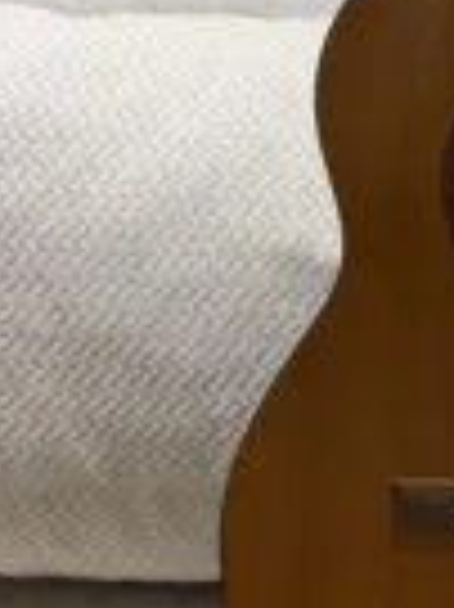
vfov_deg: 23.7
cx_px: 580
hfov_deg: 17.9
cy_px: -68
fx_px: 1349
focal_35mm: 77
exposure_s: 1/50
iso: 100
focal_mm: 5.7
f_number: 1.5
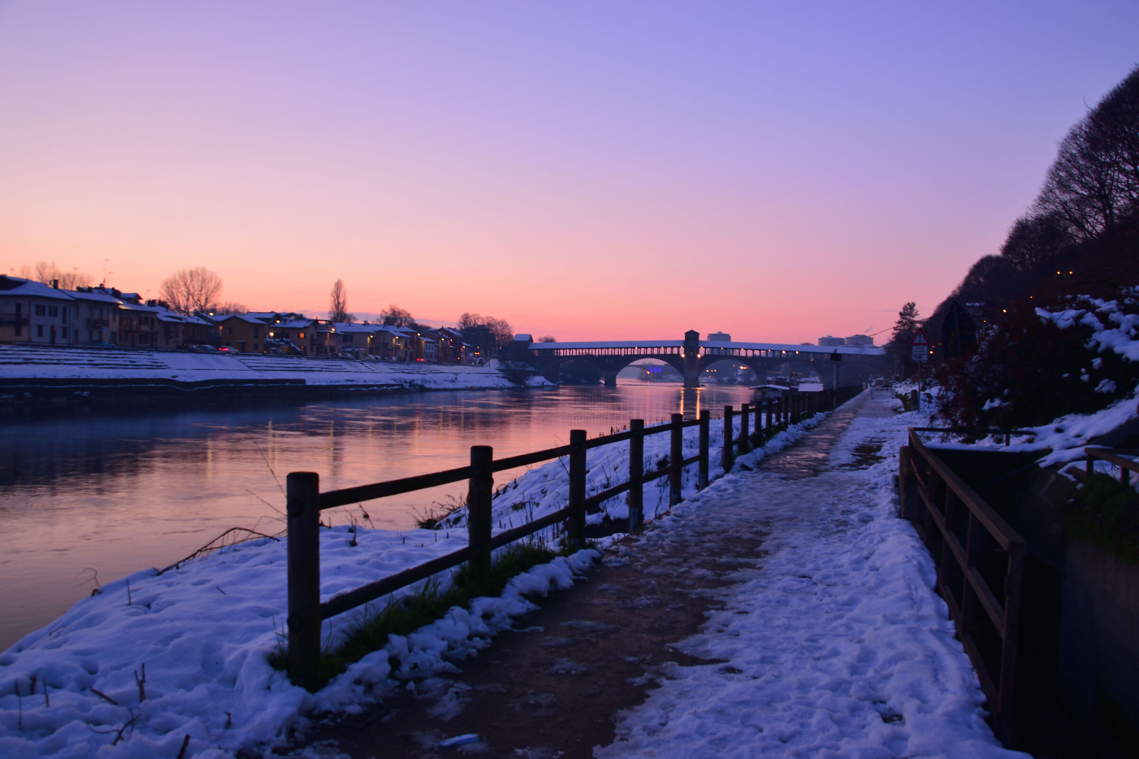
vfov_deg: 47.9
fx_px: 854
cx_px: 570
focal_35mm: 27
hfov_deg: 67.4
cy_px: 380
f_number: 8
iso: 200
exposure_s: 1/2.5
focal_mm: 18
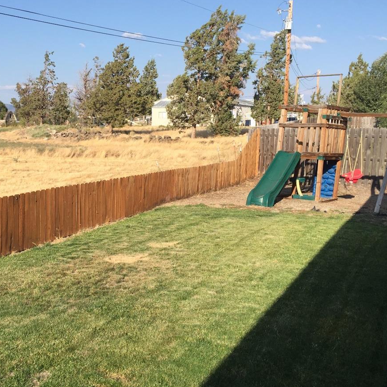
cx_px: 120
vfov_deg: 38.3
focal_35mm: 44
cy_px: 202
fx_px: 557
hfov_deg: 37.8
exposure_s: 1/1522
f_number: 2.2
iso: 32
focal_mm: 4.15
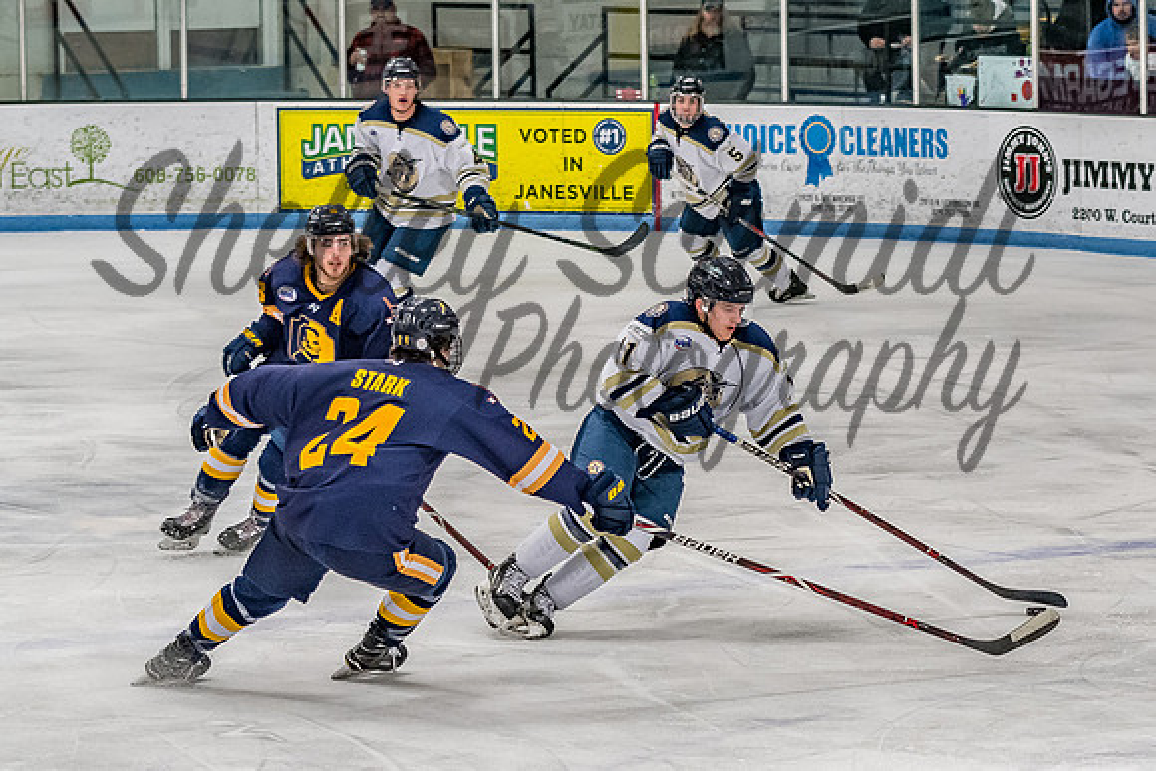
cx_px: 710
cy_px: 512
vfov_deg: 7.2
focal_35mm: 190
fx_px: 6102
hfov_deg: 10.8
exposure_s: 1/800
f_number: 3.2
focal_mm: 90
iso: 1600
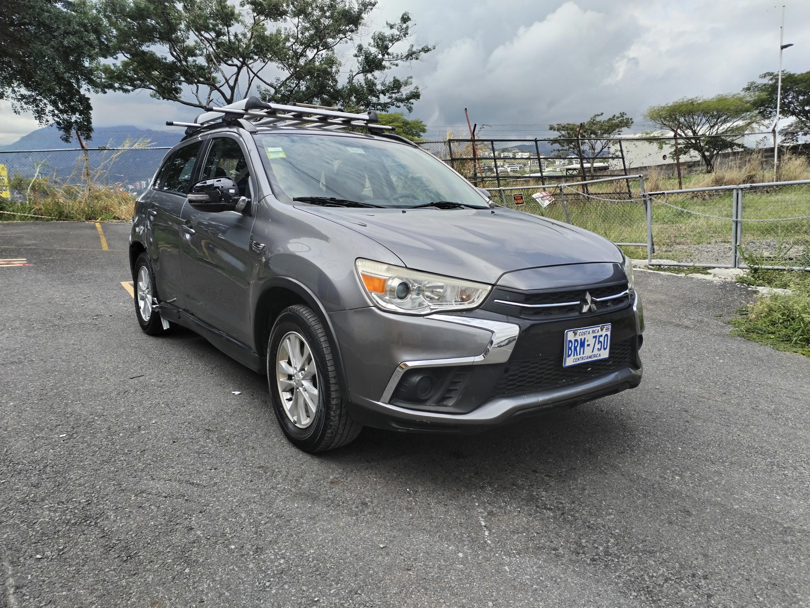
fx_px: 679
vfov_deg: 48.2
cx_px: 405
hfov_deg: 61.7
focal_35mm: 29
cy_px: 304
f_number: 1.8
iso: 100
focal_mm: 4.75
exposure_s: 1/954
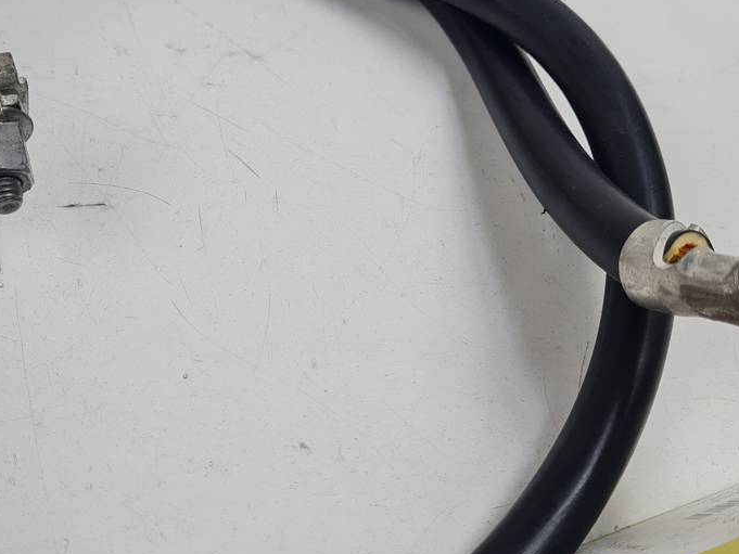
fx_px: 1174
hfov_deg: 34.6
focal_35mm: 55
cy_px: 252
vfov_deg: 26.6
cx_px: 246
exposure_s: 1/462
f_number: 1.8
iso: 50
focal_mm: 5.4
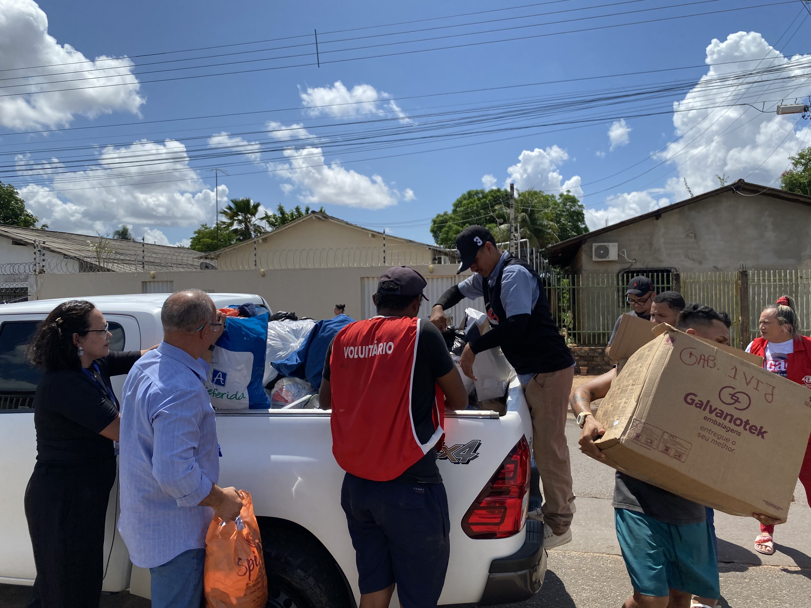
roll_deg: +0.1
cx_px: 406
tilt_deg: -0.4
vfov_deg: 53.1
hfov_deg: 67.3
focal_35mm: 26
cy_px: 304
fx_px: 609
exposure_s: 1/2410
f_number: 1.8
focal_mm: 4.25
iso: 32
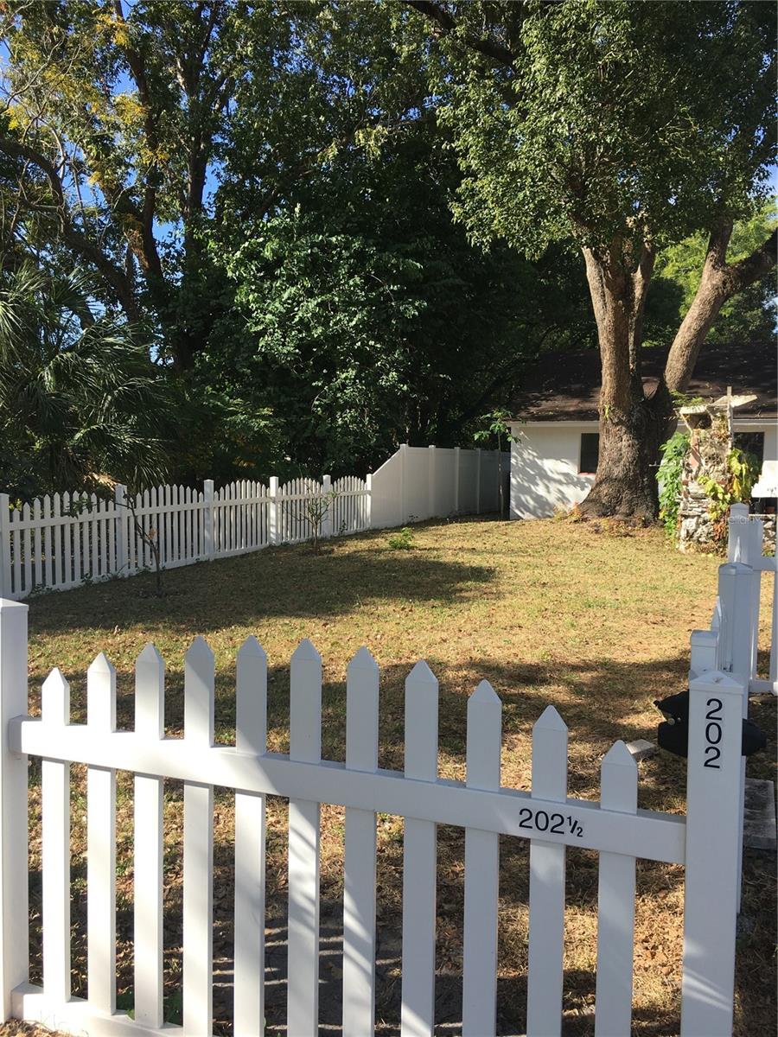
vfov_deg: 61.7
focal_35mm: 29
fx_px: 869
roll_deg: -2.6
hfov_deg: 48.2
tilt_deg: -3.9
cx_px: 389
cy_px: 518
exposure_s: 1/718
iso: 25
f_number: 2.2
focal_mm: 4.15
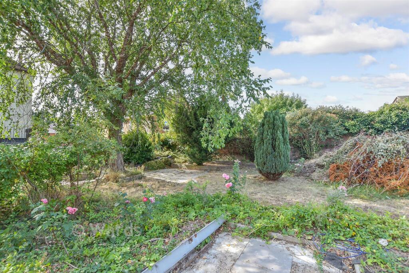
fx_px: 170
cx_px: 204
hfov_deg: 100.4
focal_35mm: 15
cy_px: 136
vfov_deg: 77.3
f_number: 8
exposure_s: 1/100
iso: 320
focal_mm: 10
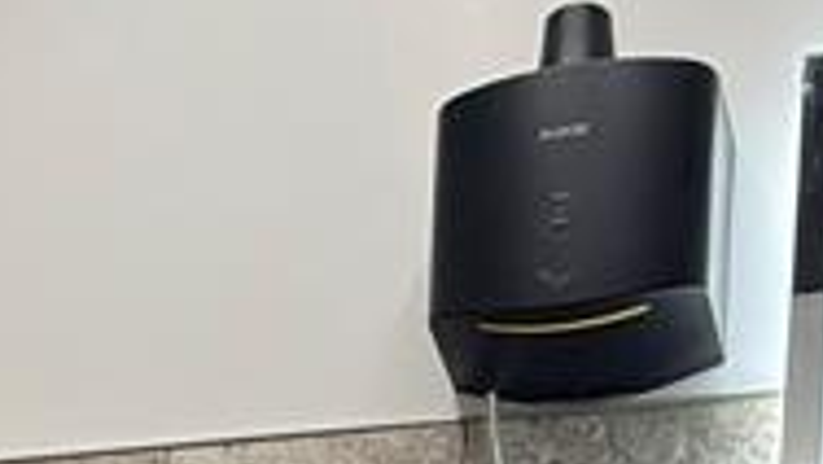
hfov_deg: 25.4
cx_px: 254
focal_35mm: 83
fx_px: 1812
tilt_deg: +0.2
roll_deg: -3.2
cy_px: 1138
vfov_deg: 11.7
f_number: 2.2
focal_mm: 2.22
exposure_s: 1/120
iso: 200
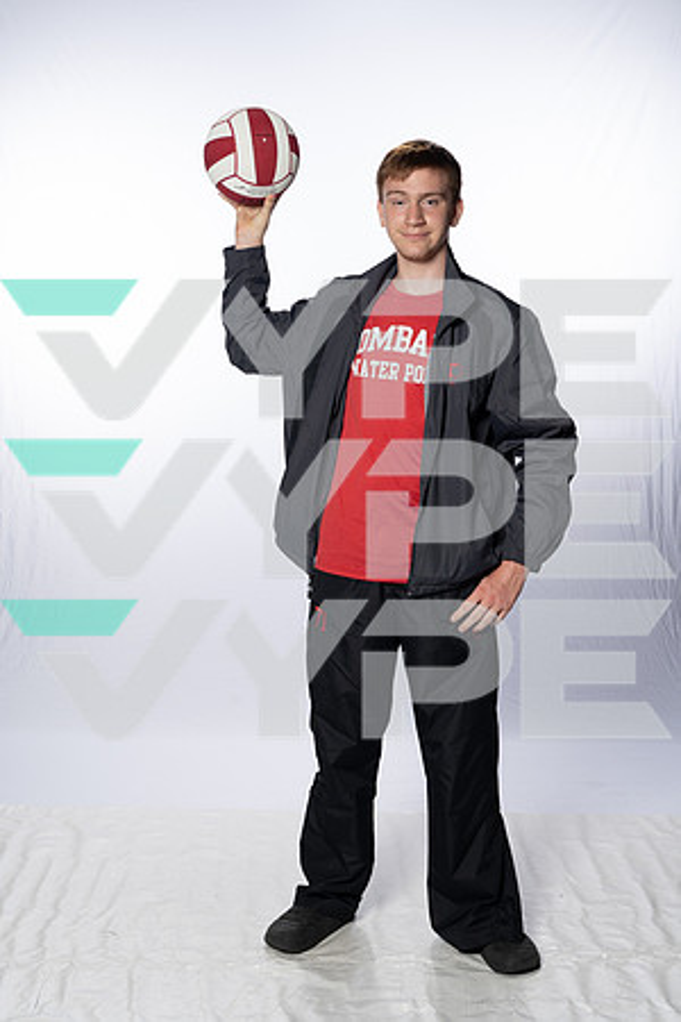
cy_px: 511
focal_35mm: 54
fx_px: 1532
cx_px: 340
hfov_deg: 25.1
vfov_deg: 36.9
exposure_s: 1/250
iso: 640
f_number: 8
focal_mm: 54
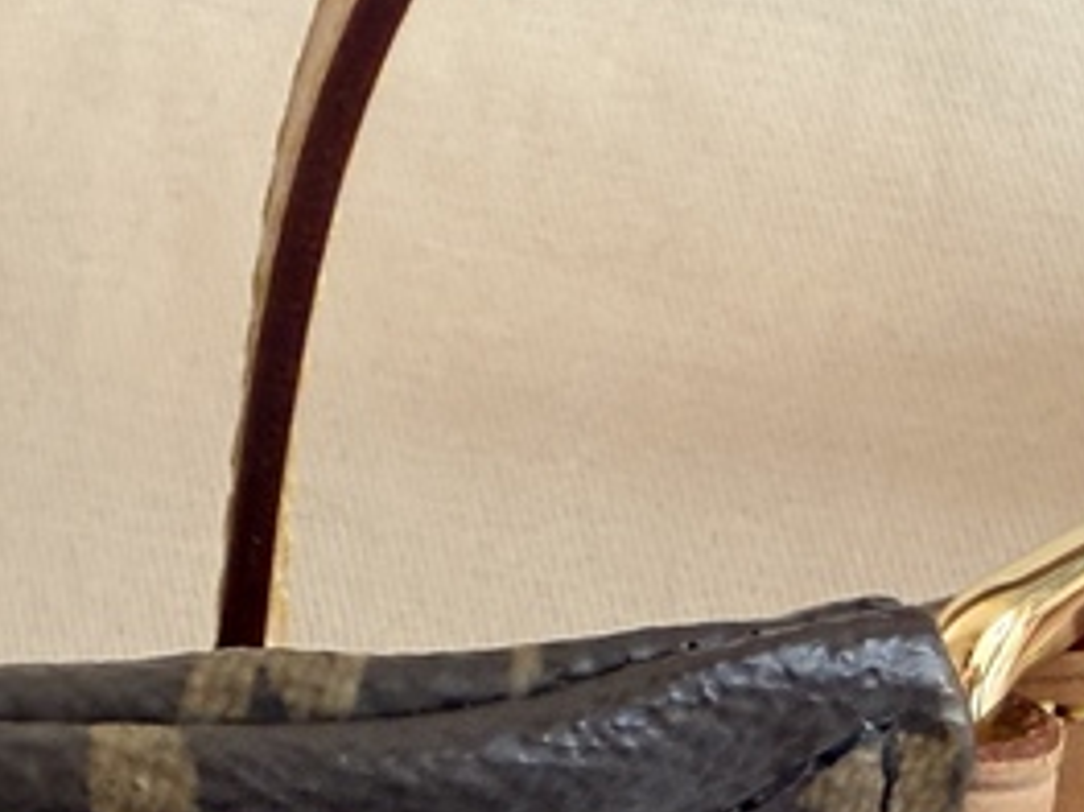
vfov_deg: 15.7
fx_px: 2880
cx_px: 849
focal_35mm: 92
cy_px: 841
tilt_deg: -66.6
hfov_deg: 21.1
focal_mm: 2.22
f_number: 2.2
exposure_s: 1/100
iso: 200
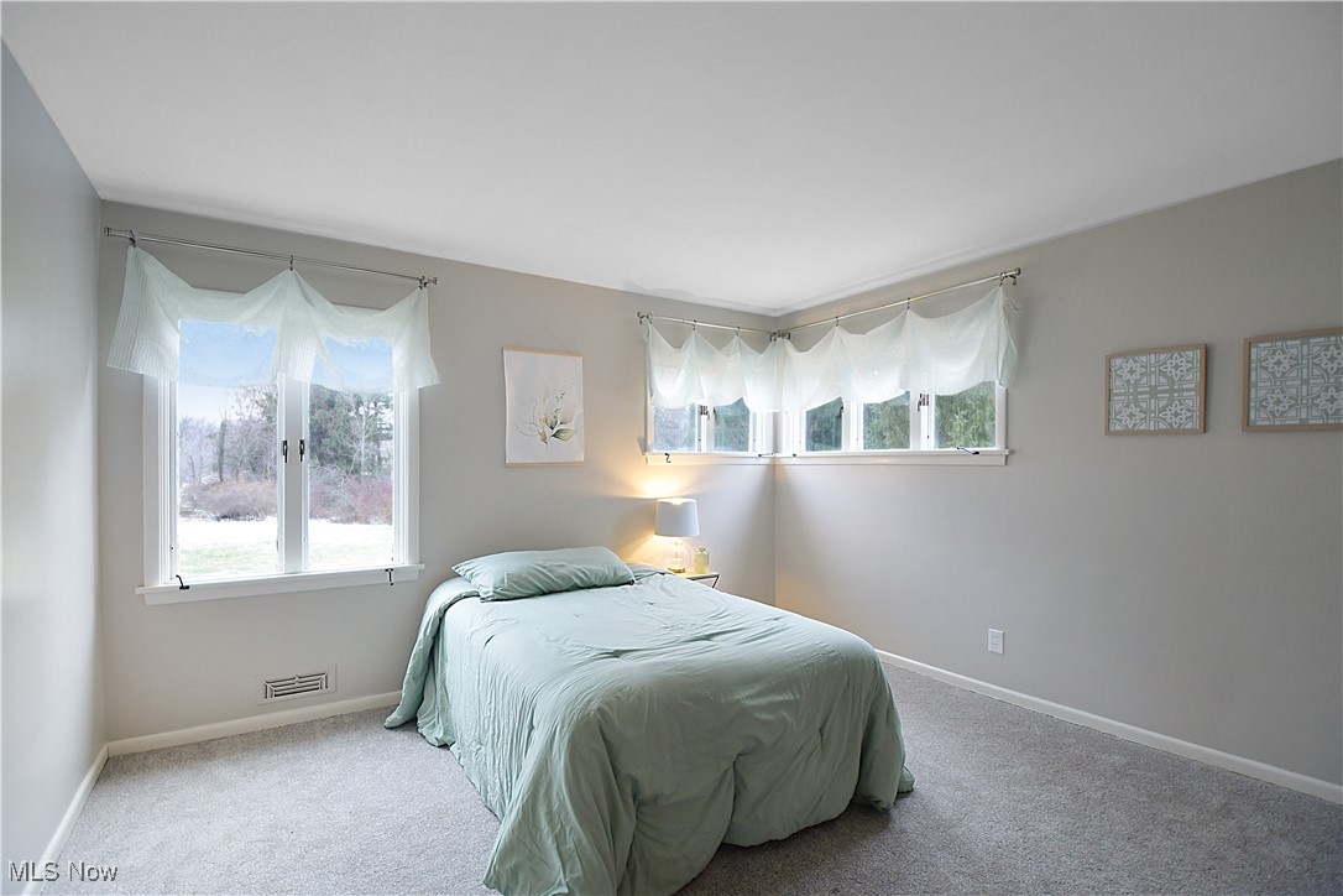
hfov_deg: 100.4
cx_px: 672
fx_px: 560
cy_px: 448
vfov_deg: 77.3
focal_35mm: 15
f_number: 3.5
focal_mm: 10
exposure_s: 1/60
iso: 400
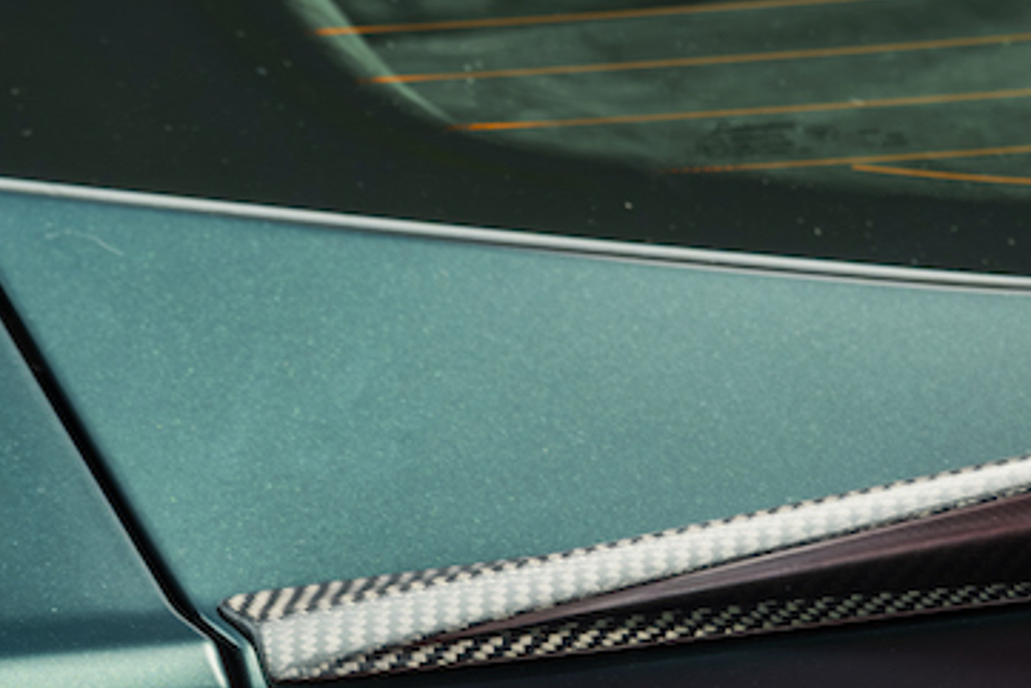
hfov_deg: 13.0
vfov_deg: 8.7
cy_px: 918
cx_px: 97
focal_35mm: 156
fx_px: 4469
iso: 125
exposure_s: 1/50
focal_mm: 44
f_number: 4
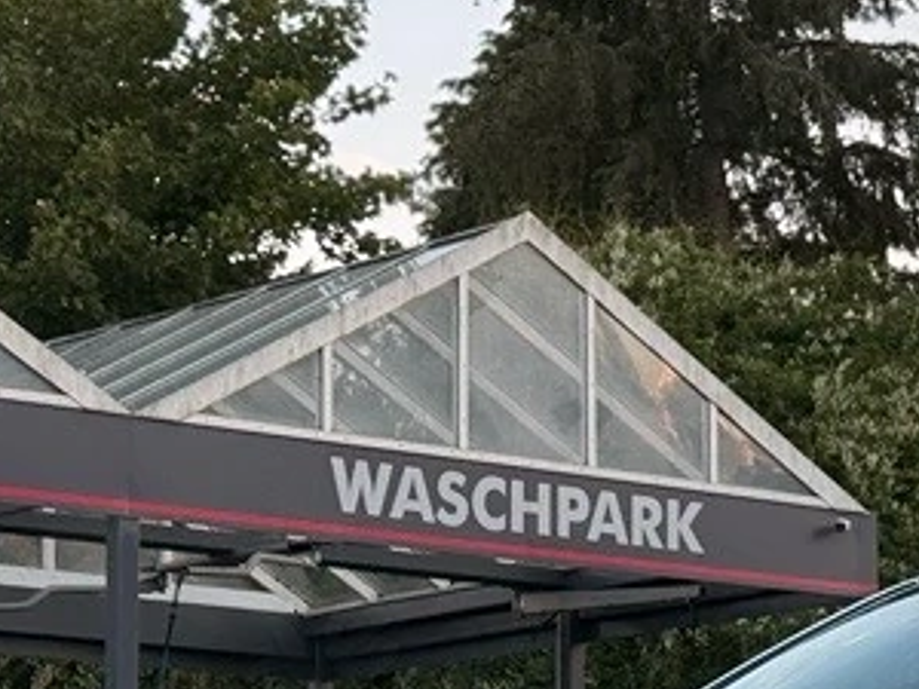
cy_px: 824
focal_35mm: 160
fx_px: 4248
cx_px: 1106
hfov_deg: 12.1
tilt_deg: +4.7
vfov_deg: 9.2
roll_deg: +0.5
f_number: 1.78
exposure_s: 1/310
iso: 64
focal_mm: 6.76
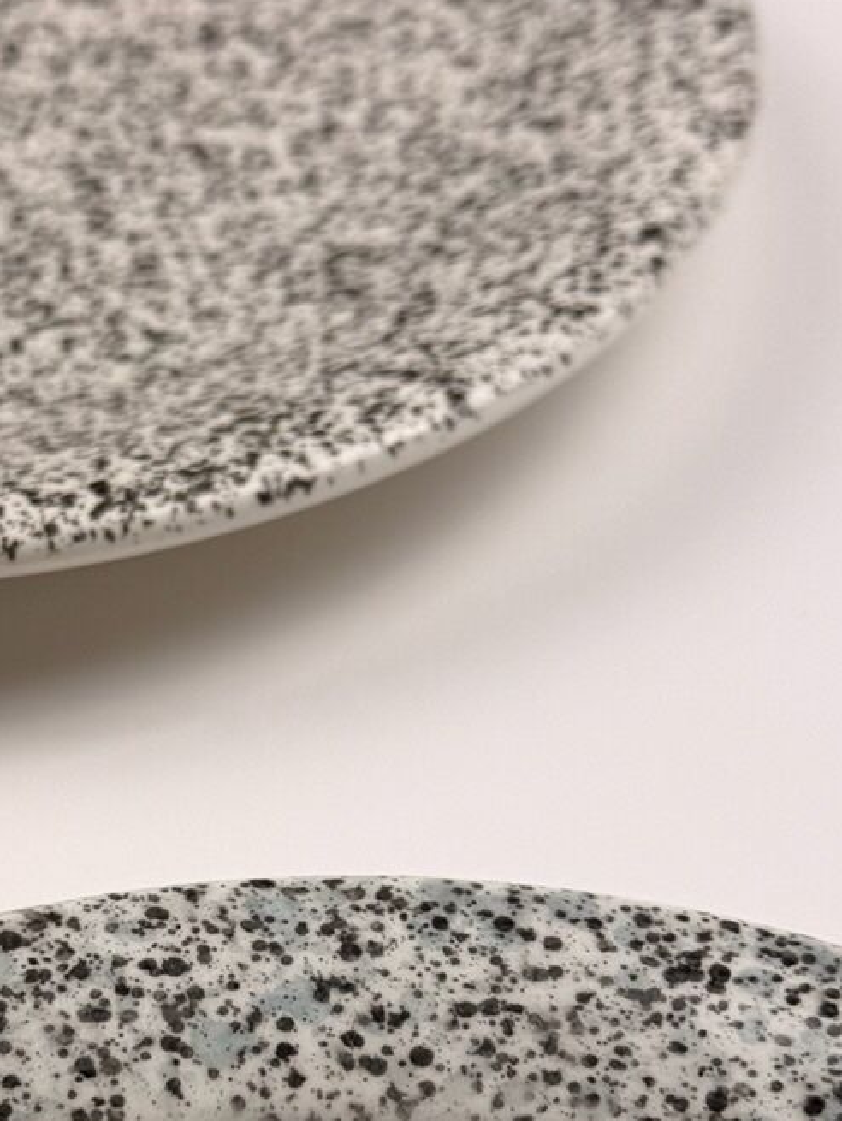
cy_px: 810
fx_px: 2430
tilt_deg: -31.0
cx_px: 217
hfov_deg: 19.5
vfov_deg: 25.7
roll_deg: -1.2
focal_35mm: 75
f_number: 1.78
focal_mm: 6.76
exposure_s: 1/288
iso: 64
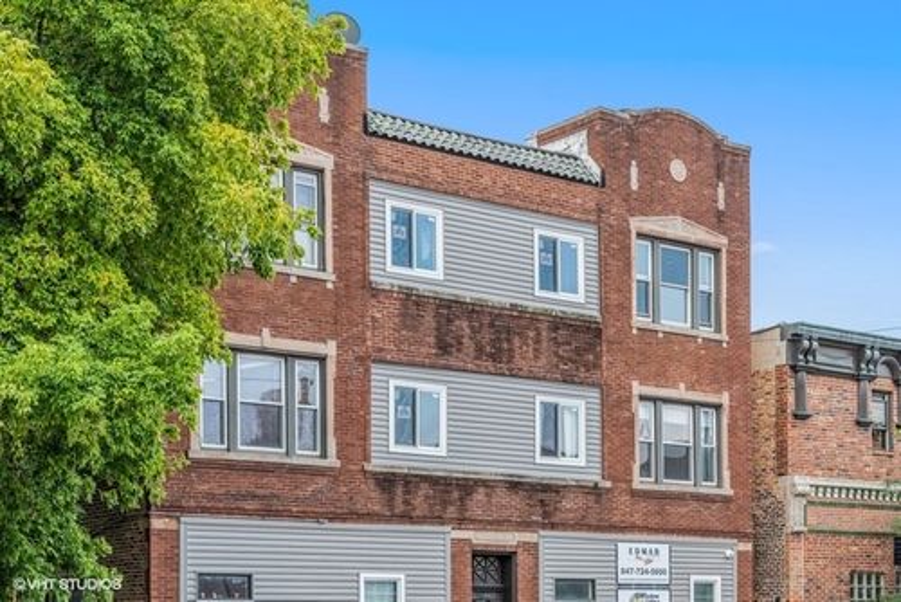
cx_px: 450
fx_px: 1452
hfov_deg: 34.5
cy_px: 301
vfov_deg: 23.4
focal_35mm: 58
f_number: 9.5
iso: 200
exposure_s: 1/90
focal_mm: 58
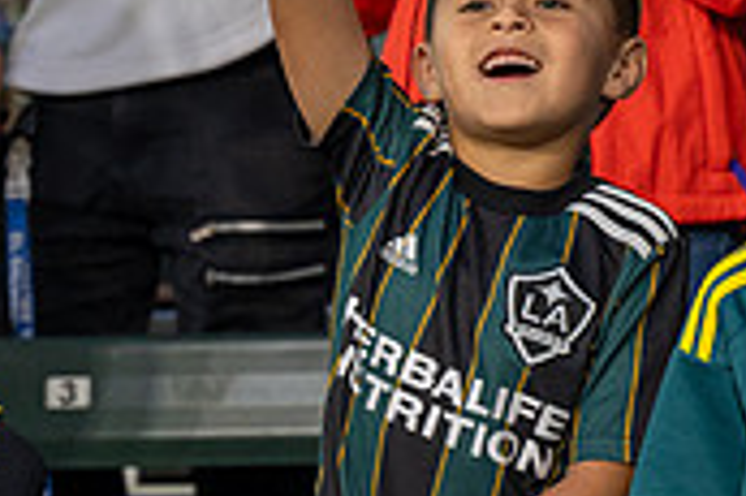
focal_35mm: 367
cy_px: 202
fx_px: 7598
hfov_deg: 5.6
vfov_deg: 3.7
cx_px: 542
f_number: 3.5
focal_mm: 94
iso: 2200
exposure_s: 1/320
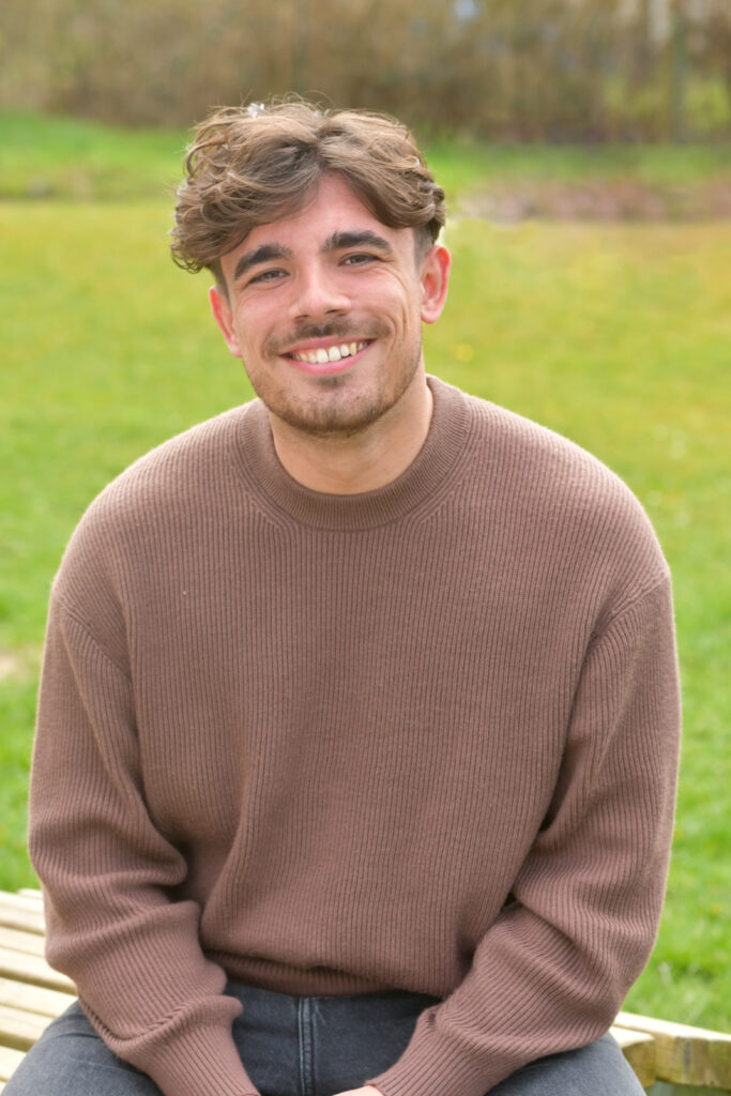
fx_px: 3562
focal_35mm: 117
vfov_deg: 17.5
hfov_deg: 11.7
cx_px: 366
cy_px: 548
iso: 200
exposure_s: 1/200
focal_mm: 78
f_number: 4.5
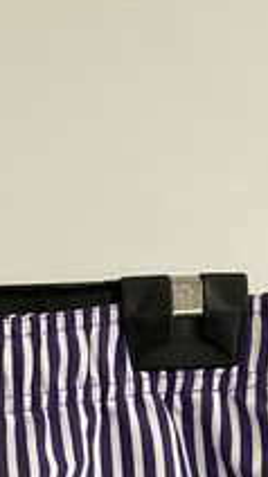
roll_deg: -0.8
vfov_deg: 16.3
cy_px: 803
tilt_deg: -16.1
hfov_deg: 10.1
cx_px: -158
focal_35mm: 115
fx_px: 1455
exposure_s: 1/50
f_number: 1.8
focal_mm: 3.99
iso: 64
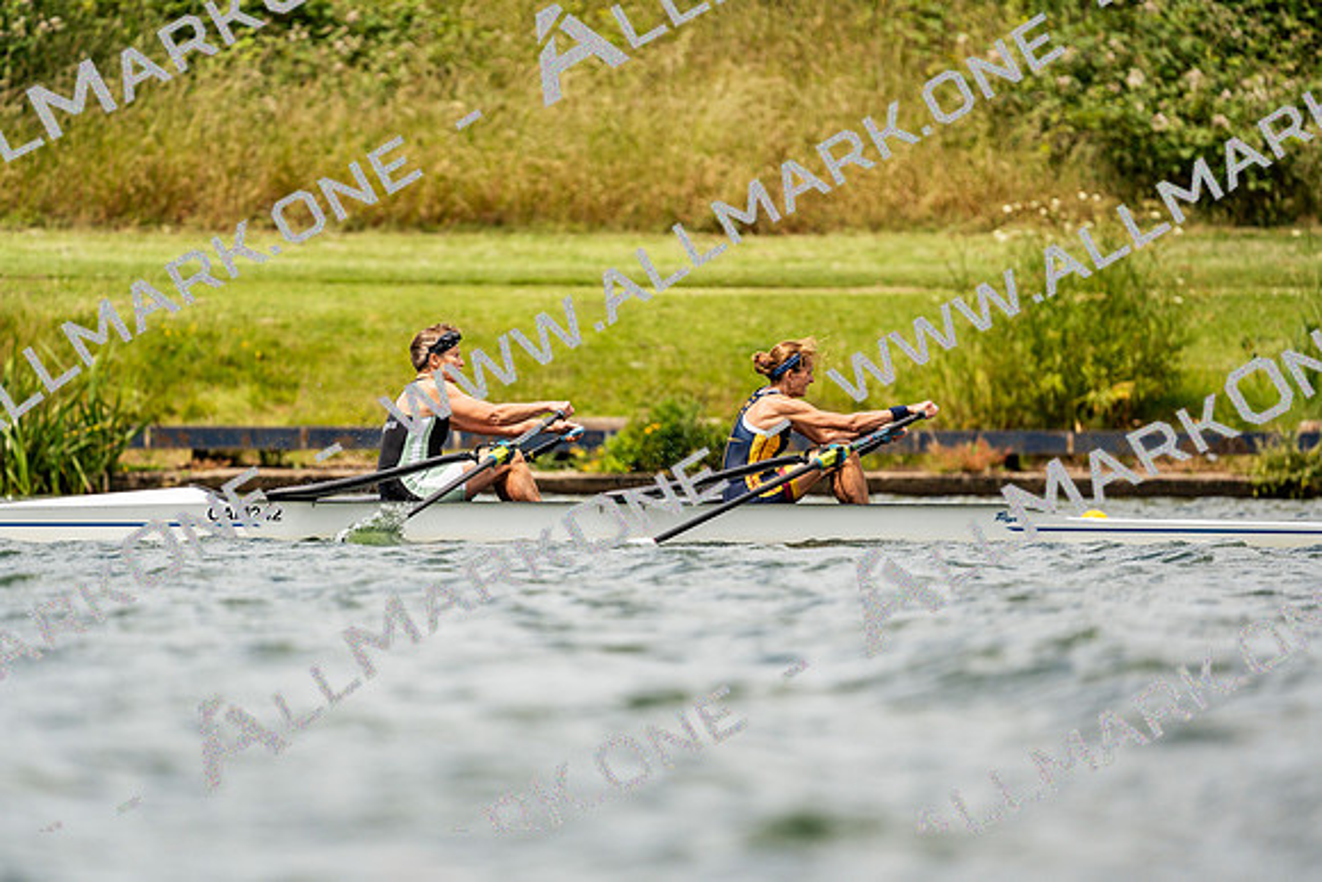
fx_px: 22037
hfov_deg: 3.4
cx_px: 661
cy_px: 441
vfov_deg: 2.3
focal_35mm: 600
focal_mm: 600
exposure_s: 1/2000
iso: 320
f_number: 6.3
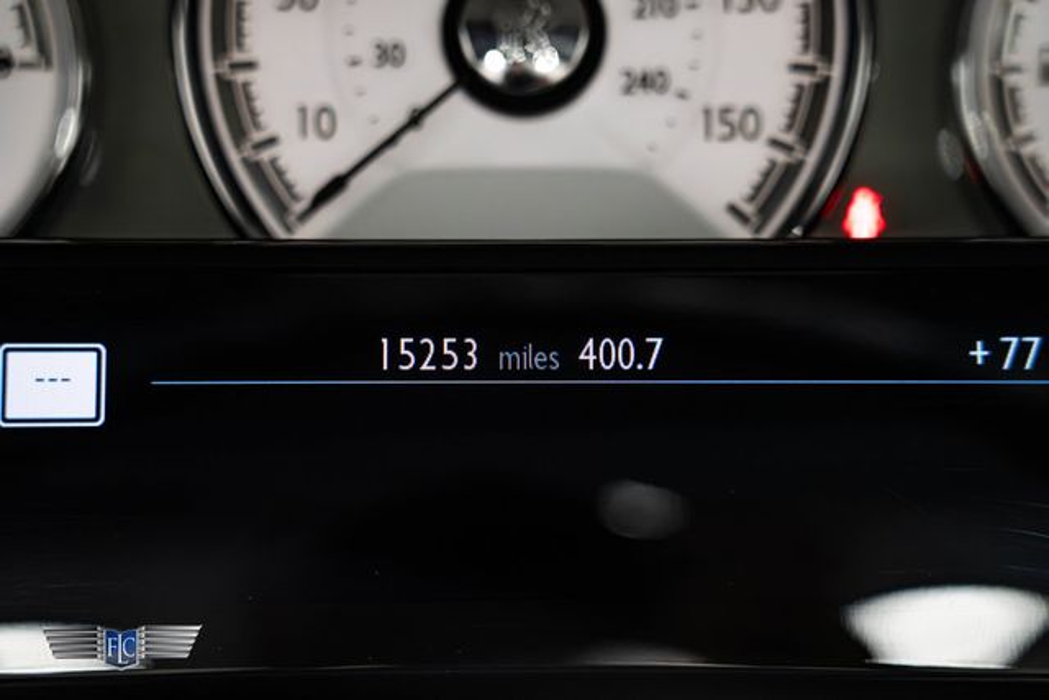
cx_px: 524
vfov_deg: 13.0
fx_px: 3060
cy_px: 350
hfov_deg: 19.5
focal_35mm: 105
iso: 1600
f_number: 4
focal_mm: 105
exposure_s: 1/50
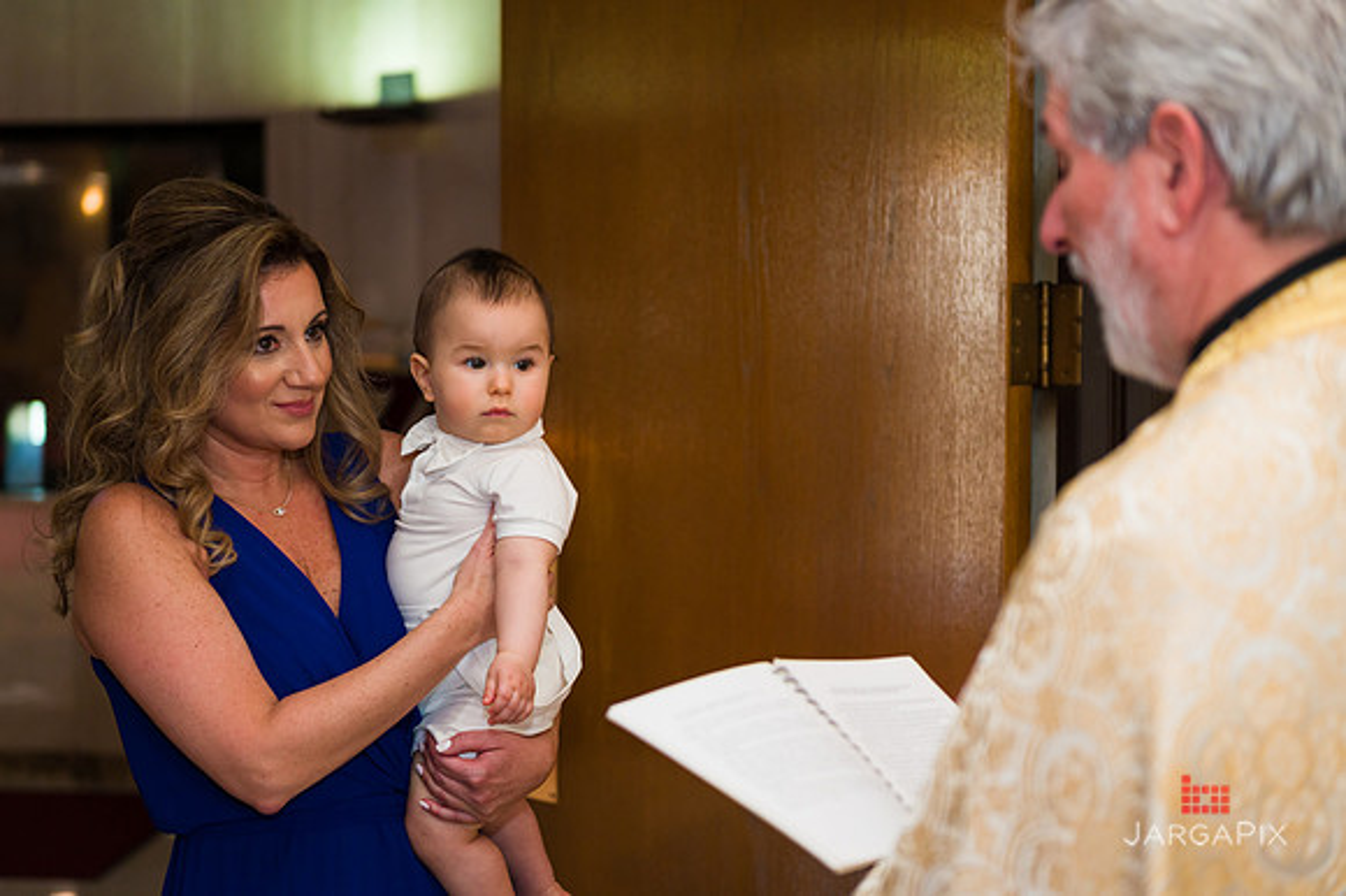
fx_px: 2829
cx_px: 618
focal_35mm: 76
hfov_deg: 26.8
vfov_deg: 18.0
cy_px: 411
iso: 1250
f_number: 3.2
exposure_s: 1/125
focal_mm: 70
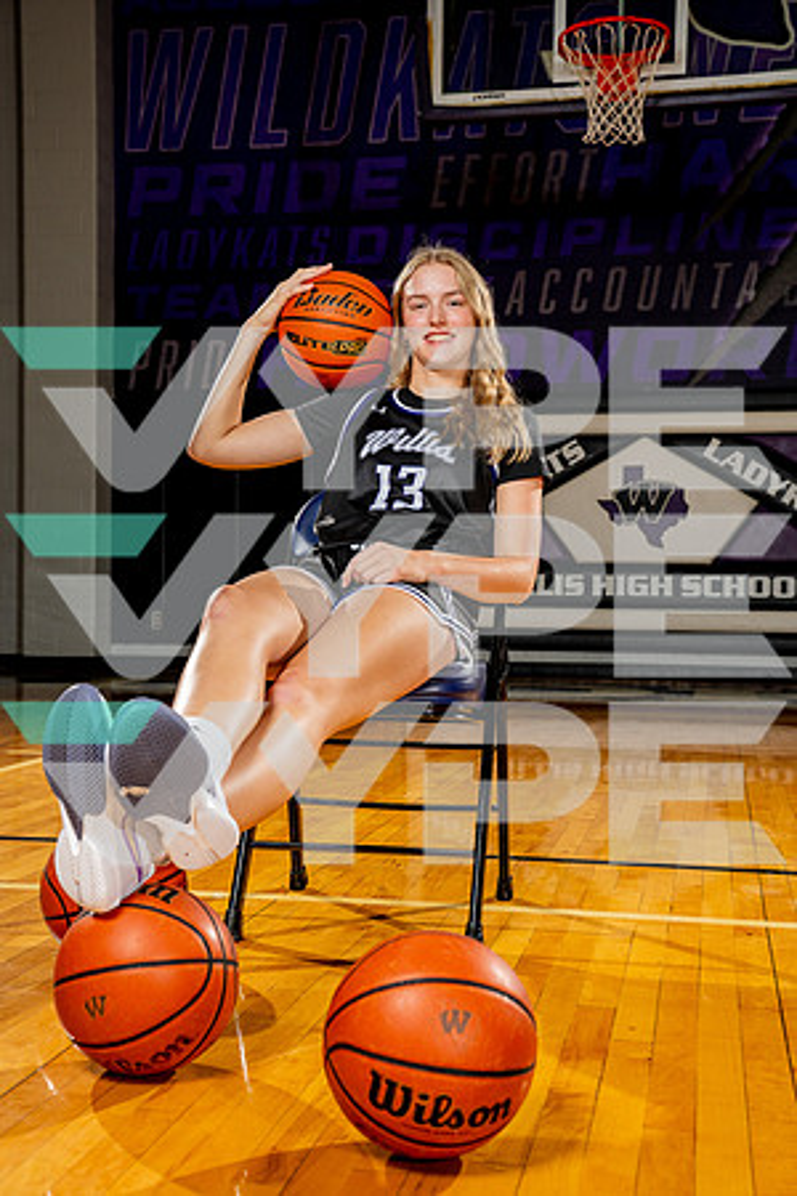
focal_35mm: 47
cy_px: 598
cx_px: 398
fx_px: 1561
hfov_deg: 28.6
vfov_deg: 41.9
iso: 320
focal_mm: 47
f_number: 5.6
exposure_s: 1/250
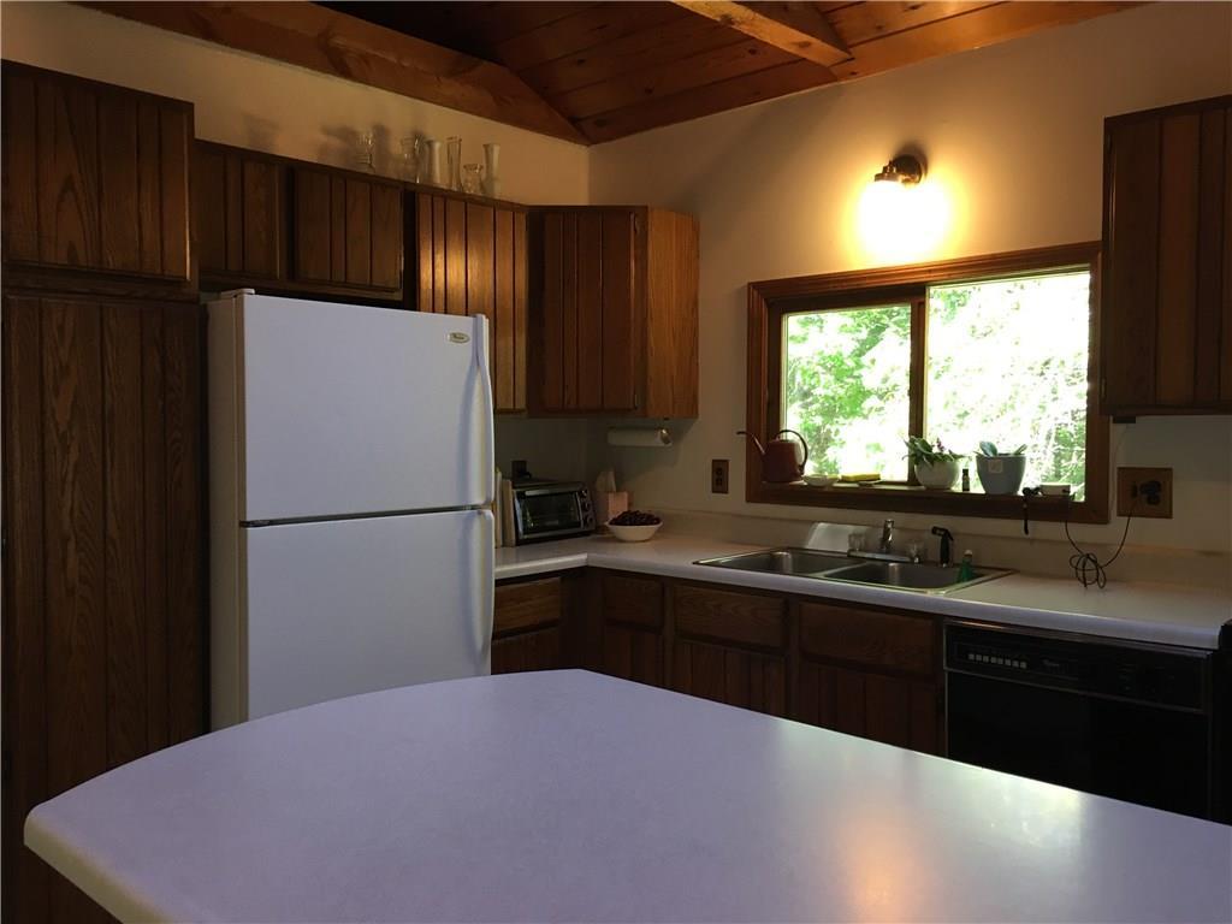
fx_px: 1032
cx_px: 616
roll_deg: -0.5
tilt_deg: -1.1
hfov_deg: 61.7
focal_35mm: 29
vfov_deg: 48.2
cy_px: 462
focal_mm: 4.15
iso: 80
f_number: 2.2
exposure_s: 1/30
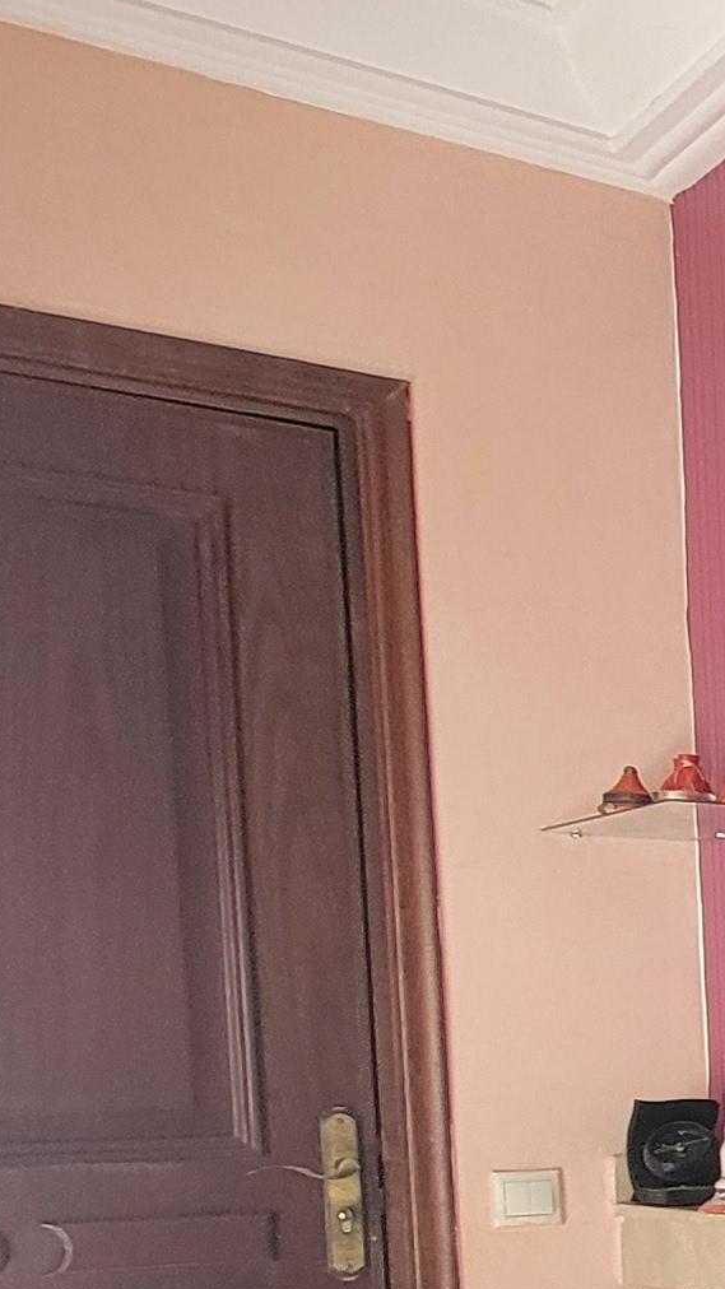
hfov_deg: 11.6
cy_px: 1126
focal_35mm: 56
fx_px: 1915
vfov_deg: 35.3
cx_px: 2152
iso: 160
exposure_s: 1/60
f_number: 2.2
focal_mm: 2.2
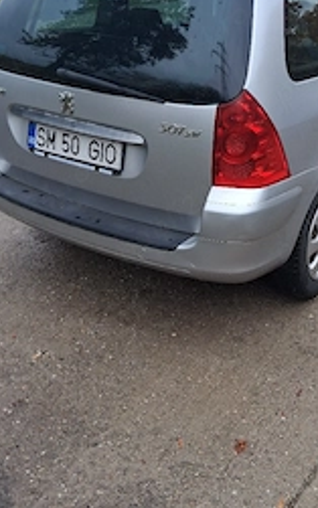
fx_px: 610
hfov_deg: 28.9
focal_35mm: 44
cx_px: 223
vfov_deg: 45.2
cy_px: 237
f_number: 1.8
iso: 32
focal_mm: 3.98
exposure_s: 1/100
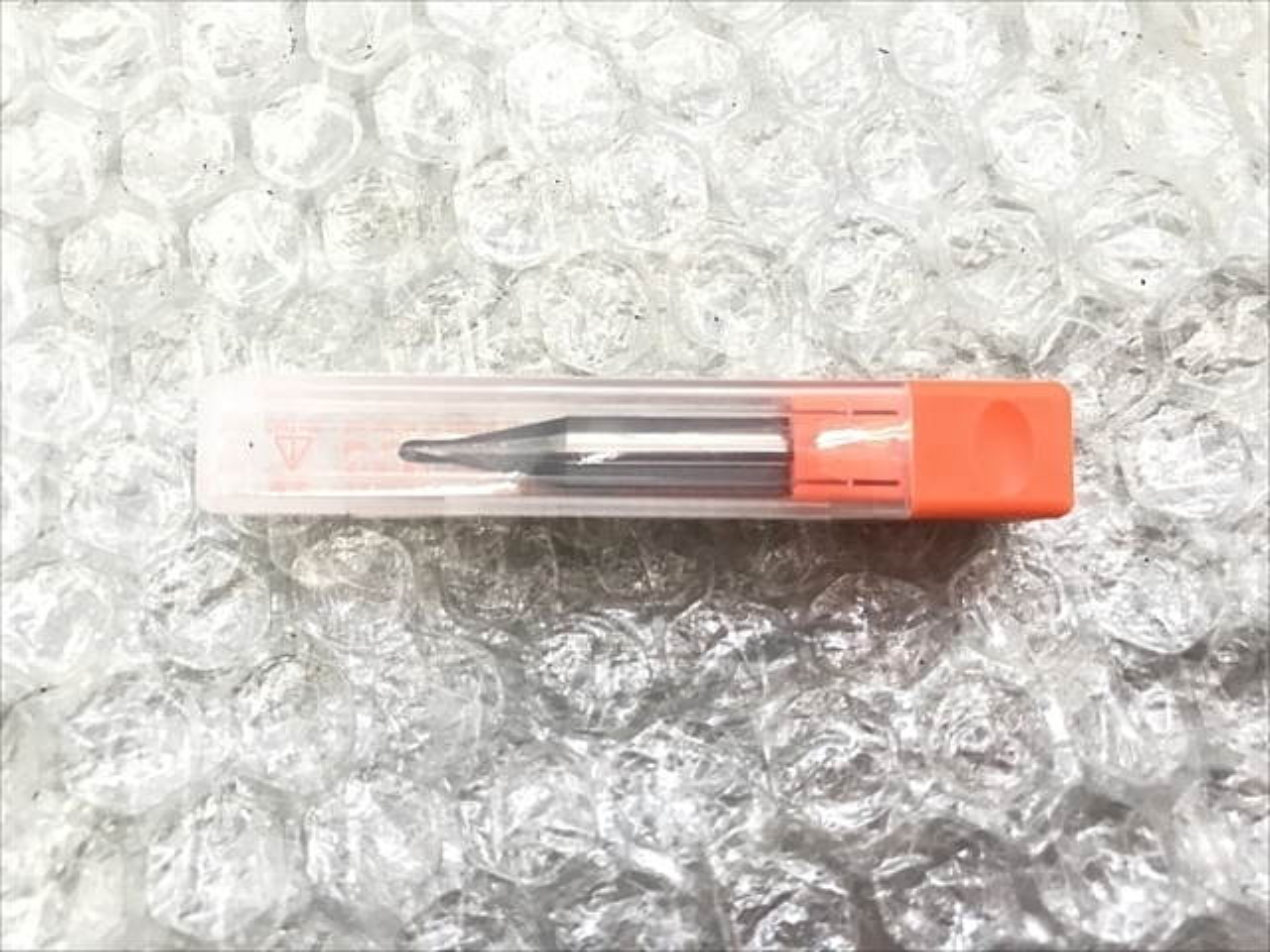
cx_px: 635
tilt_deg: -74.8
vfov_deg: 49.7
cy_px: 476
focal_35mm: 28
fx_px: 1027
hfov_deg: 63.4
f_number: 1.8
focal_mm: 3.99
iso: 25
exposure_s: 1/40
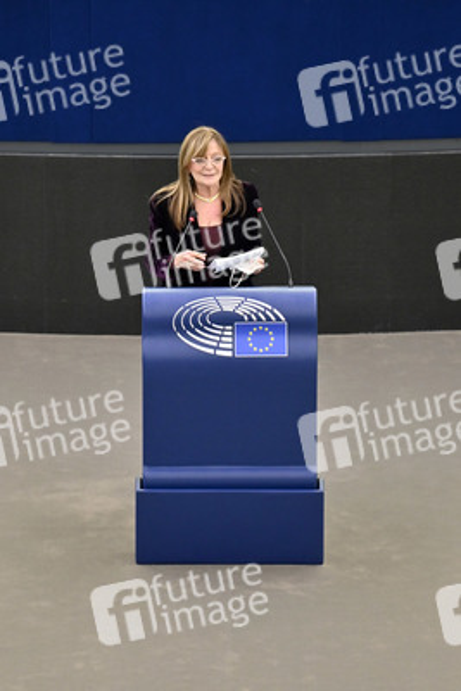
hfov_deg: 6.9
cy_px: 346
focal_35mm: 200
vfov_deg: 10.3
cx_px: 230
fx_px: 3838
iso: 1000
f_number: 2.8
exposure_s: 1/250
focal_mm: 200
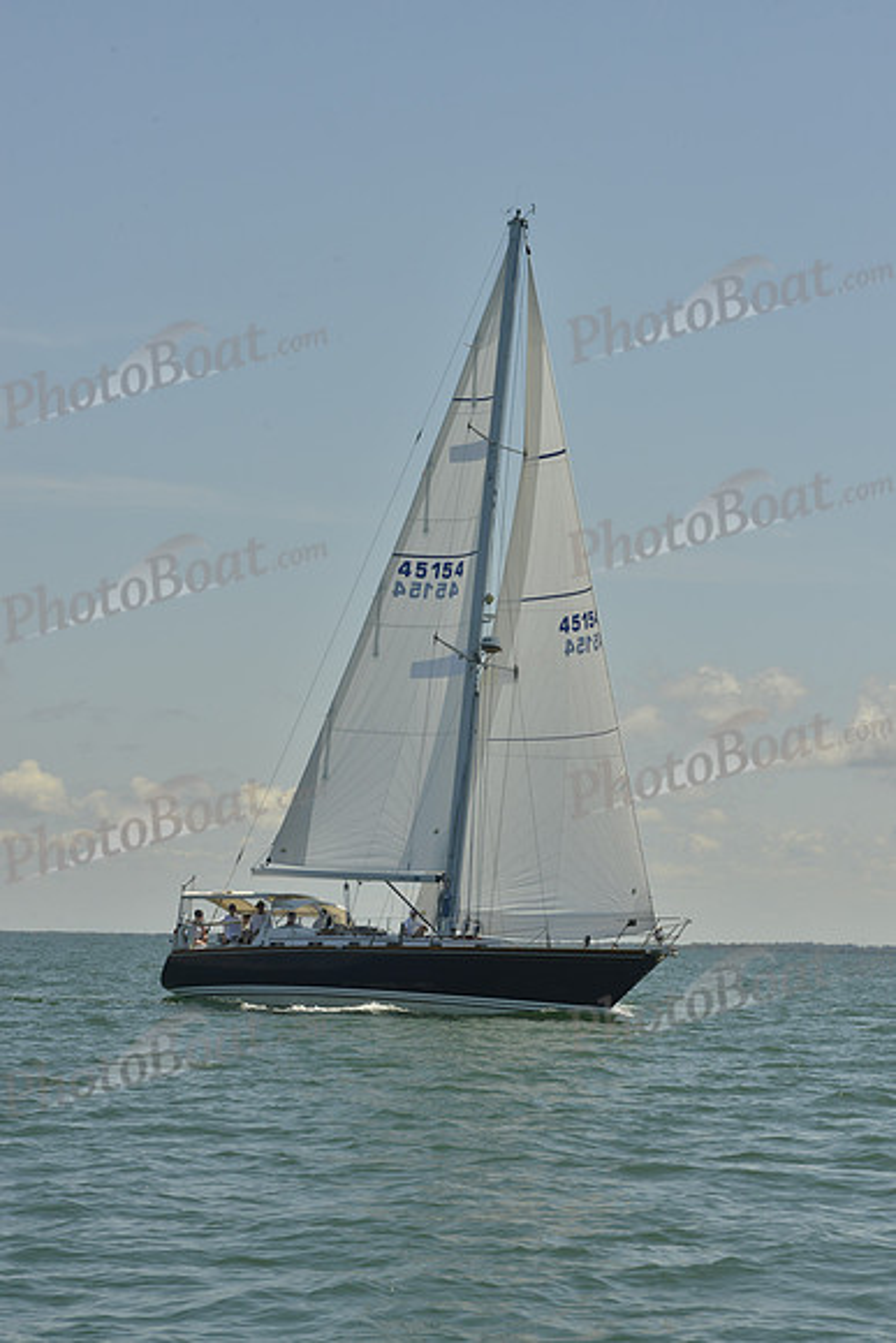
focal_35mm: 98
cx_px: 448
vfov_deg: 20.8
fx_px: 3656
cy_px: 672
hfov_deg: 14.0
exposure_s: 1/500
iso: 280
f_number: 18
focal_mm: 98
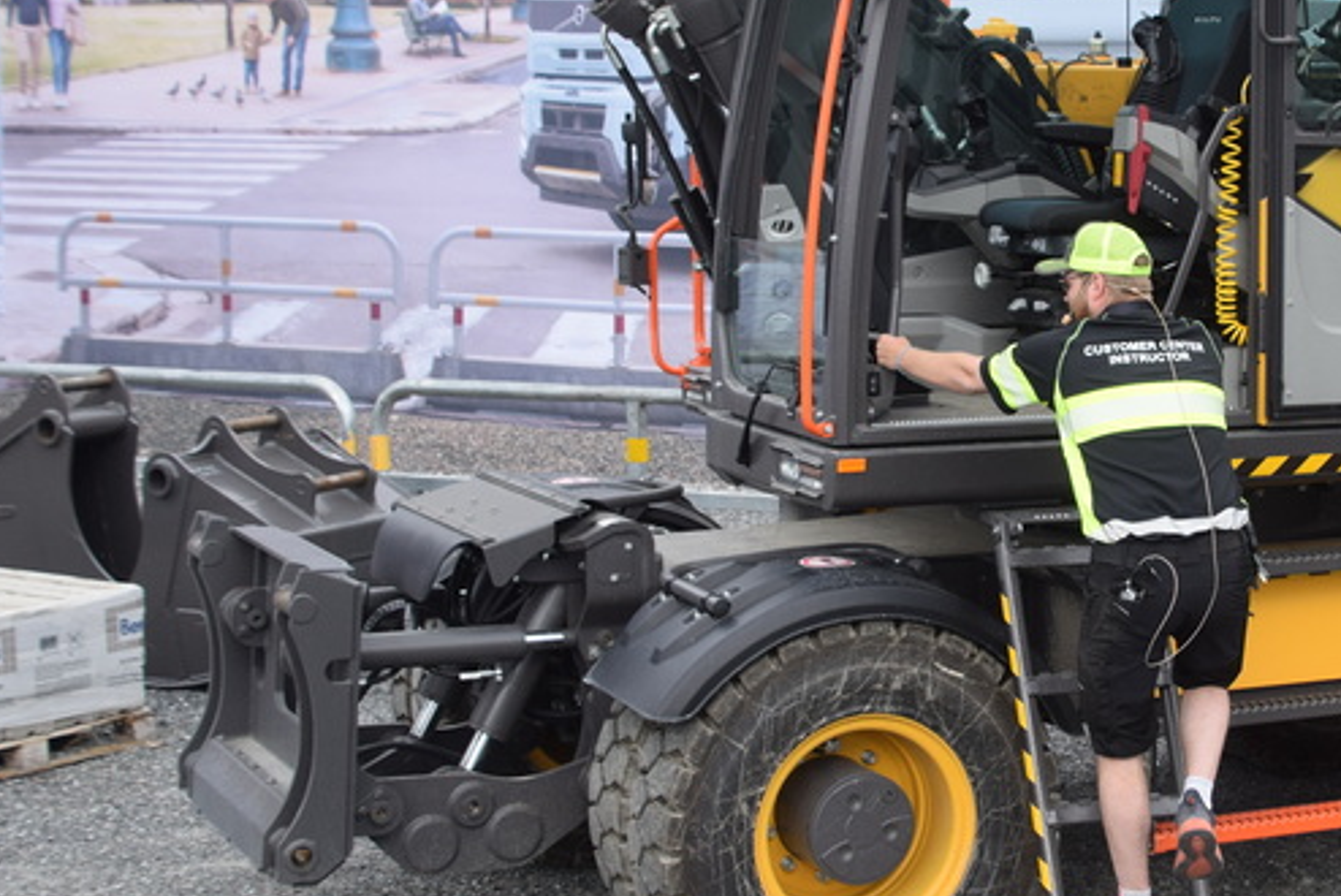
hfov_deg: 23.6
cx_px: 1059
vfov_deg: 16.1
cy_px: 387
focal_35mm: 85
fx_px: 3168
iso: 400
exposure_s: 1/1250
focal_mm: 28
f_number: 4.5
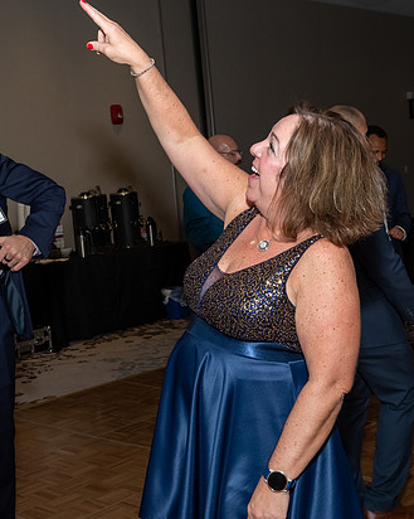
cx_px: 278
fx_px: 859
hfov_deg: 26.9
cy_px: 250
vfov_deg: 33.6
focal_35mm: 56
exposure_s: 1/250
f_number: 7.1
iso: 500
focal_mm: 23
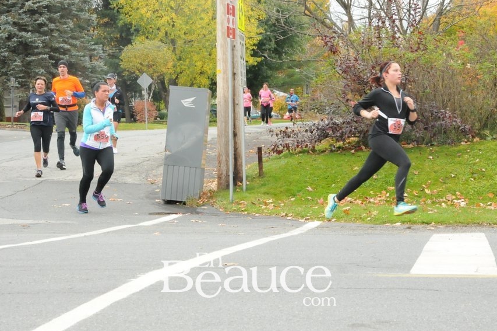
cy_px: 145
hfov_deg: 22.6
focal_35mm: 90
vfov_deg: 15.2
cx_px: 256
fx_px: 1241
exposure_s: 1/400
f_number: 10
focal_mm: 50
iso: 2500
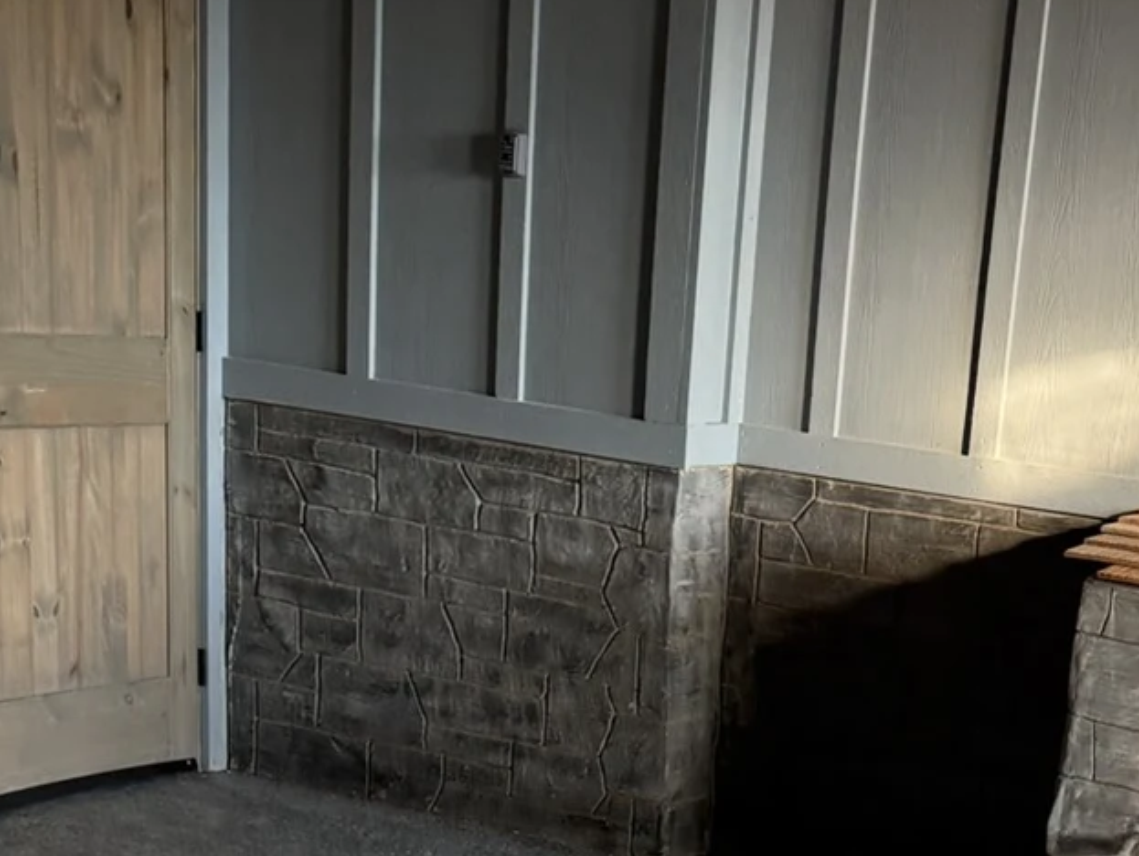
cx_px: 918
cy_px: 1326
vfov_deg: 17.1
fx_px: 2535
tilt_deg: -22.5
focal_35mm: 77
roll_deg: -6.0
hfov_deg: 24.9
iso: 200
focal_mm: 6.76
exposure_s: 1/121
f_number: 1.78
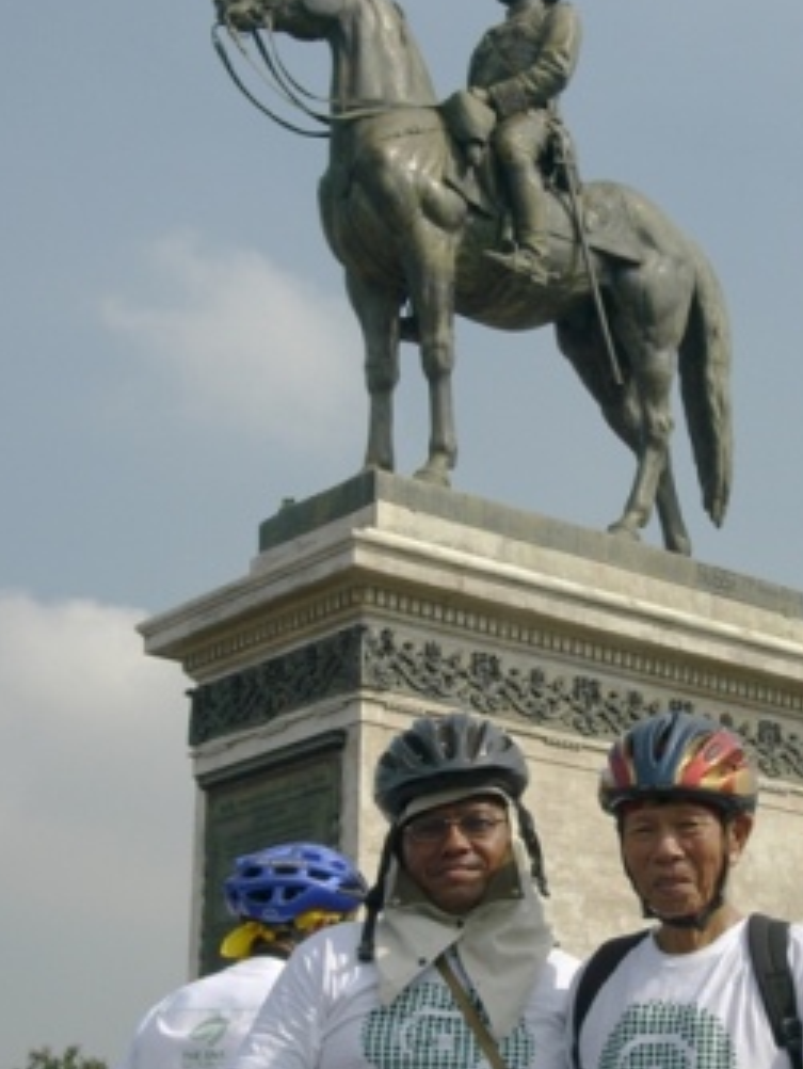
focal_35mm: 71
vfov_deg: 27.4
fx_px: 2193
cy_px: 586
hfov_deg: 20.7
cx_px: 518
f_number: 5.2
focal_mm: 8.82
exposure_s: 1/800
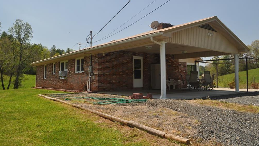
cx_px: 128
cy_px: 64
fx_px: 199
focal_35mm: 29
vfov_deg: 40.1
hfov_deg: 66.1
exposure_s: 1/200
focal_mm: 18
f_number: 9
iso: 200
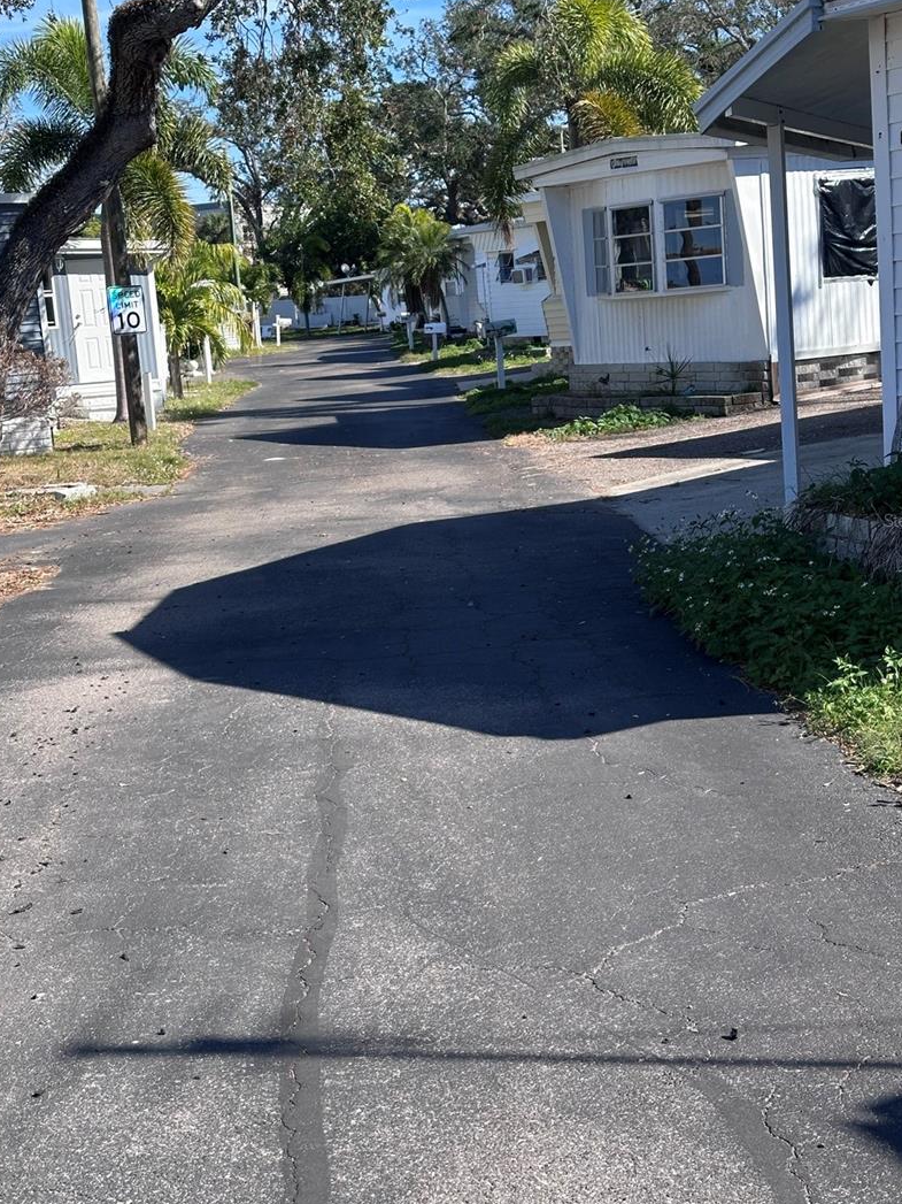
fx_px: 1911
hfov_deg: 26.6
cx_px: 448
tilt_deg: -4.1
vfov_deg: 34.9
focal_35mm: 55
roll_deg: +1.3
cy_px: 520
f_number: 1.78
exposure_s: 1/2203
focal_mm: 6.86
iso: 64
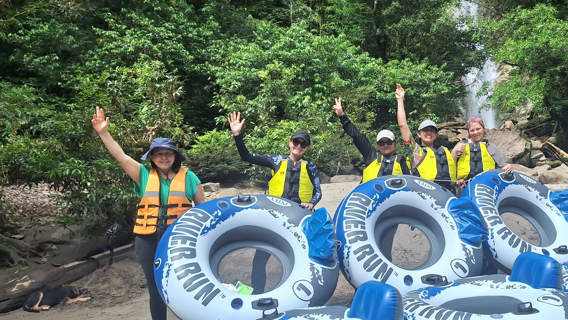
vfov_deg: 31.1
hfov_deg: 51.3
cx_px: 402
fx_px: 572
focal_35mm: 38
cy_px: 130
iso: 40
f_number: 1.8
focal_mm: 5.54
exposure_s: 1/1905
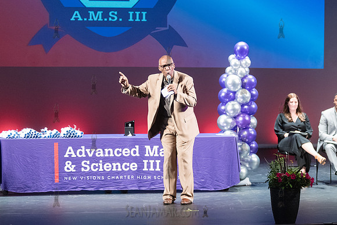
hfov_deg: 17.7
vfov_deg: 11.9
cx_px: 179
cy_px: 98
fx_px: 1081
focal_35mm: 115
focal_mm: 86
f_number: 2.8
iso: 4000
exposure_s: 1/200
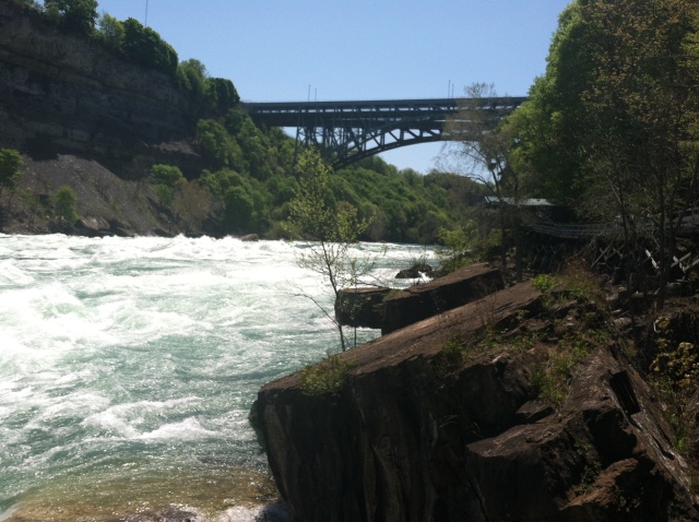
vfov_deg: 40.6
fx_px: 706
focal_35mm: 35
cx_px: 350
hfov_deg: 52.7
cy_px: 261
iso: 80
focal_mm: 3.85
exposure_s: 1/1364
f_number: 2.8
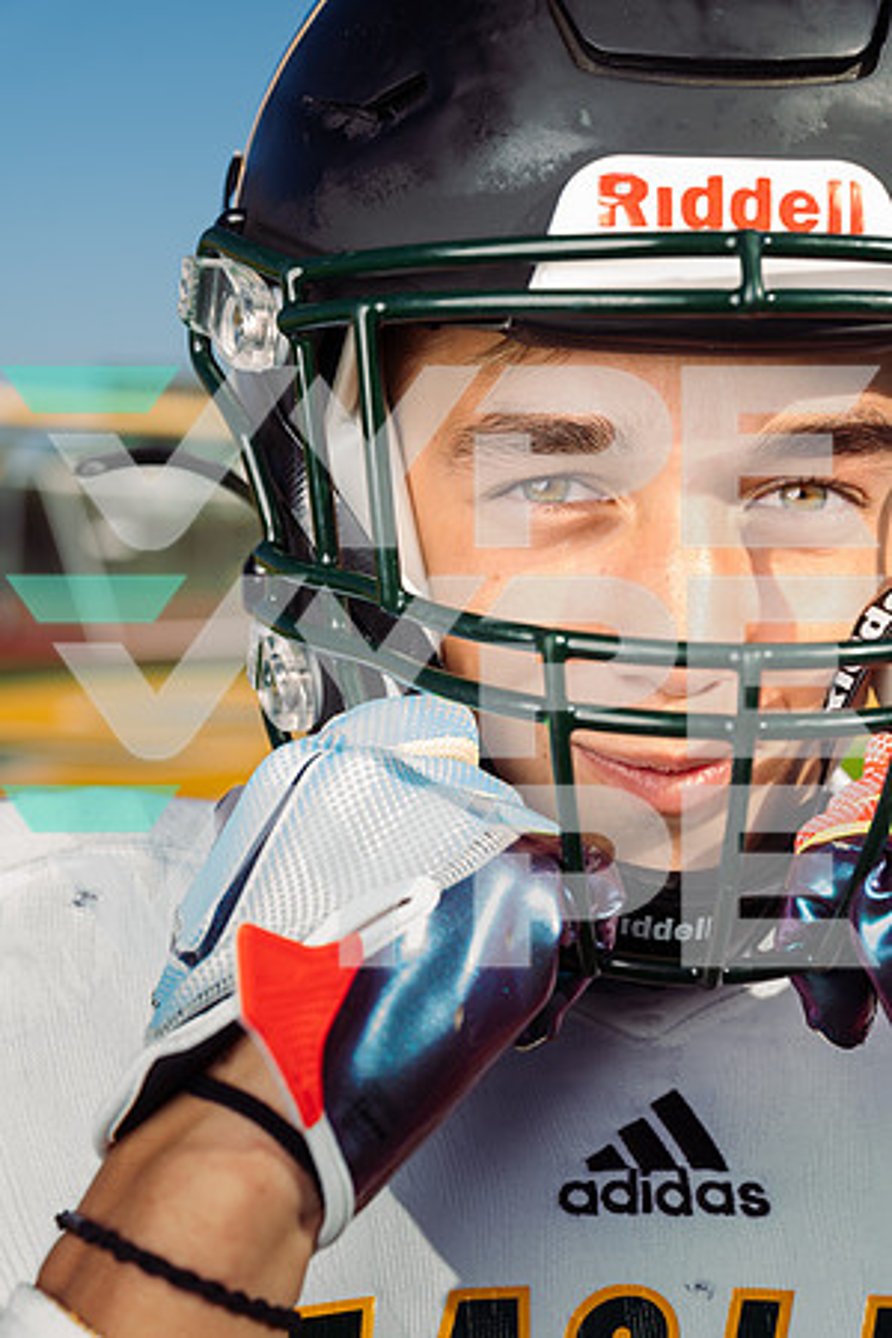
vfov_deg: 28.8
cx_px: 446
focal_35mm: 70
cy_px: 669
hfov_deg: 19.5
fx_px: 2601
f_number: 5.6
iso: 50
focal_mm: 70
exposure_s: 1/250
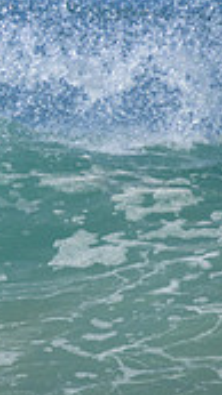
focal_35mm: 2806
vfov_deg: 0.8
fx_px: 29437
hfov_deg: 0.4
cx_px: -323
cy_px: 122
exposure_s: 1/2000
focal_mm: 800
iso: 1100
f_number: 11
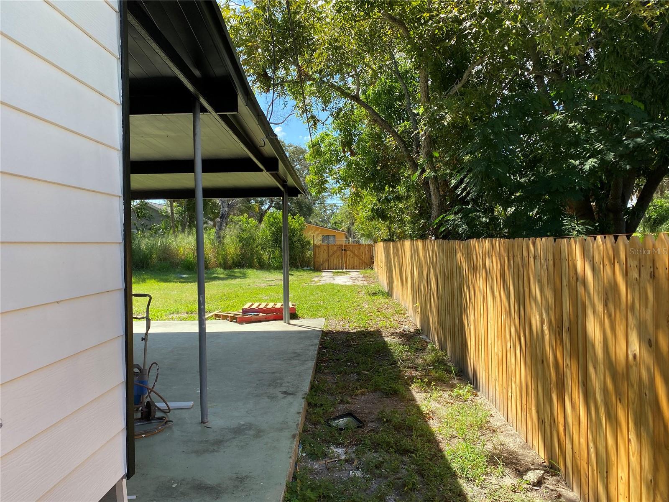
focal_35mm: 26
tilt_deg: -1.0
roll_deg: +0.6
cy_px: 251
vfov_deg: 53.1
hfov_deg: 67.3
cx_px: 334
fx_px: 502
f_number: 1.8
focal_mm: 4.25
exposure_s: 1/833
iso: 32
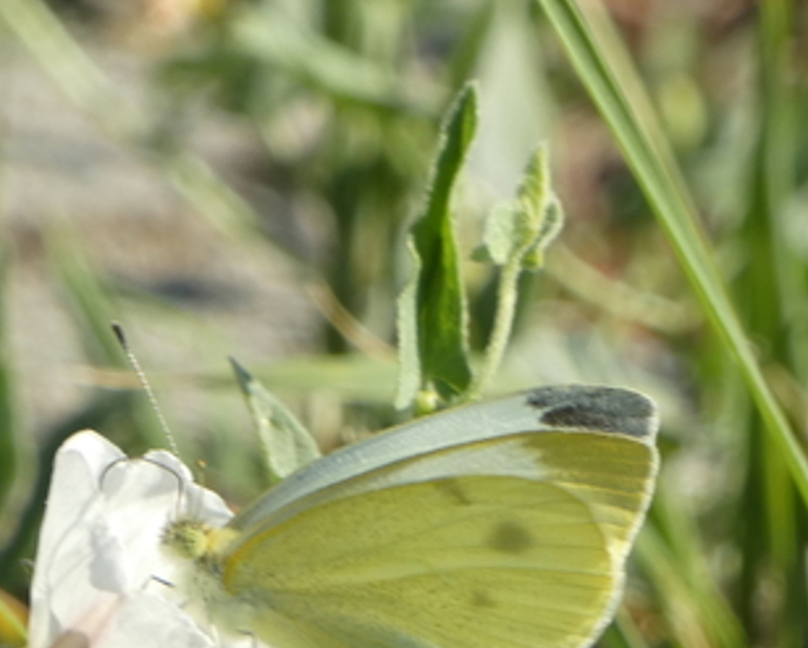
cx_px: 308
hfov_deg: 1.4
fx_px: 32314
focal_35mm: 1350
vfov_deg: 1.1
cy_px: 658
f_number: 5.6
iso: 80
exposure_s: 1/100
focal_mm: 89.5
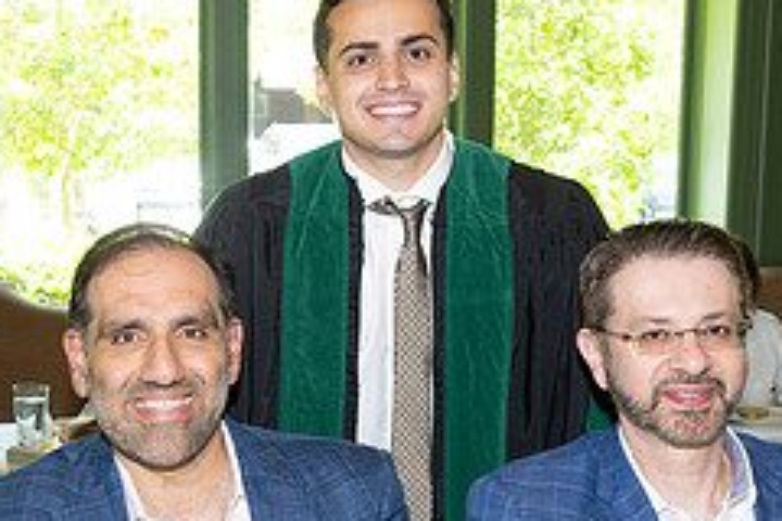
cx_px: 244
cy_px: 396
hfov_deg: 28.6
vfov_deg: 19.3
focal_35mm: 70
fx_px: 1520
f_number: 5.6
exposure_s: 1/80
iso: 800
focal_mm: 29
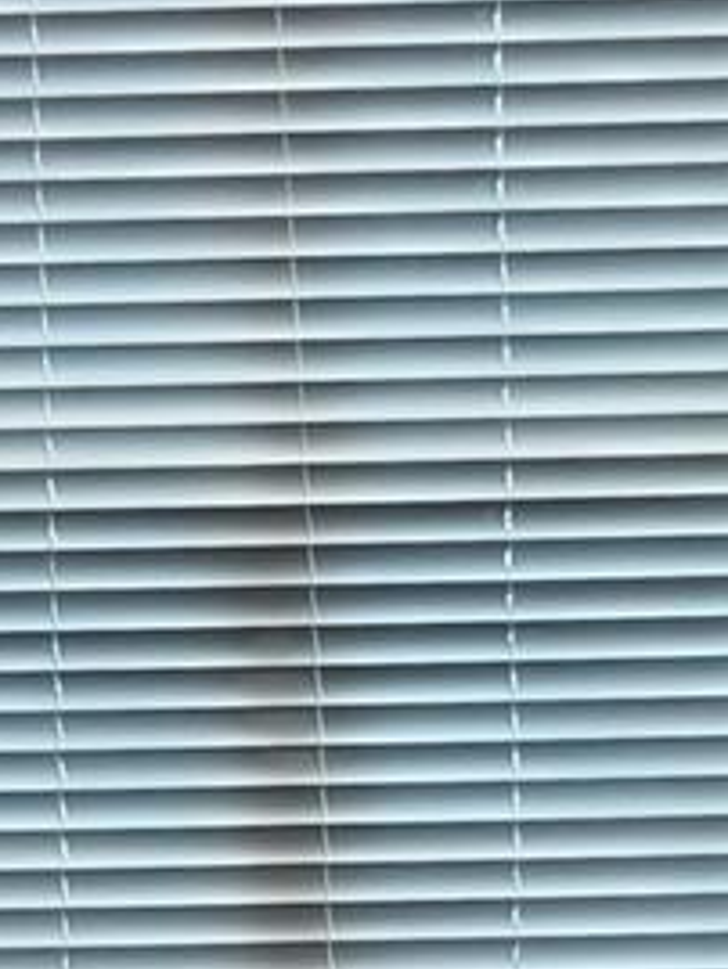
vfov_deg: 14.1
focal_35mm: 137
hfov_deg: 10.7
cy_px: 1027
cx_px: 789
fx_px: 3839
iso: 64
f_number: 1.8
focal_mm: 5.23
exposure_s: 1/60
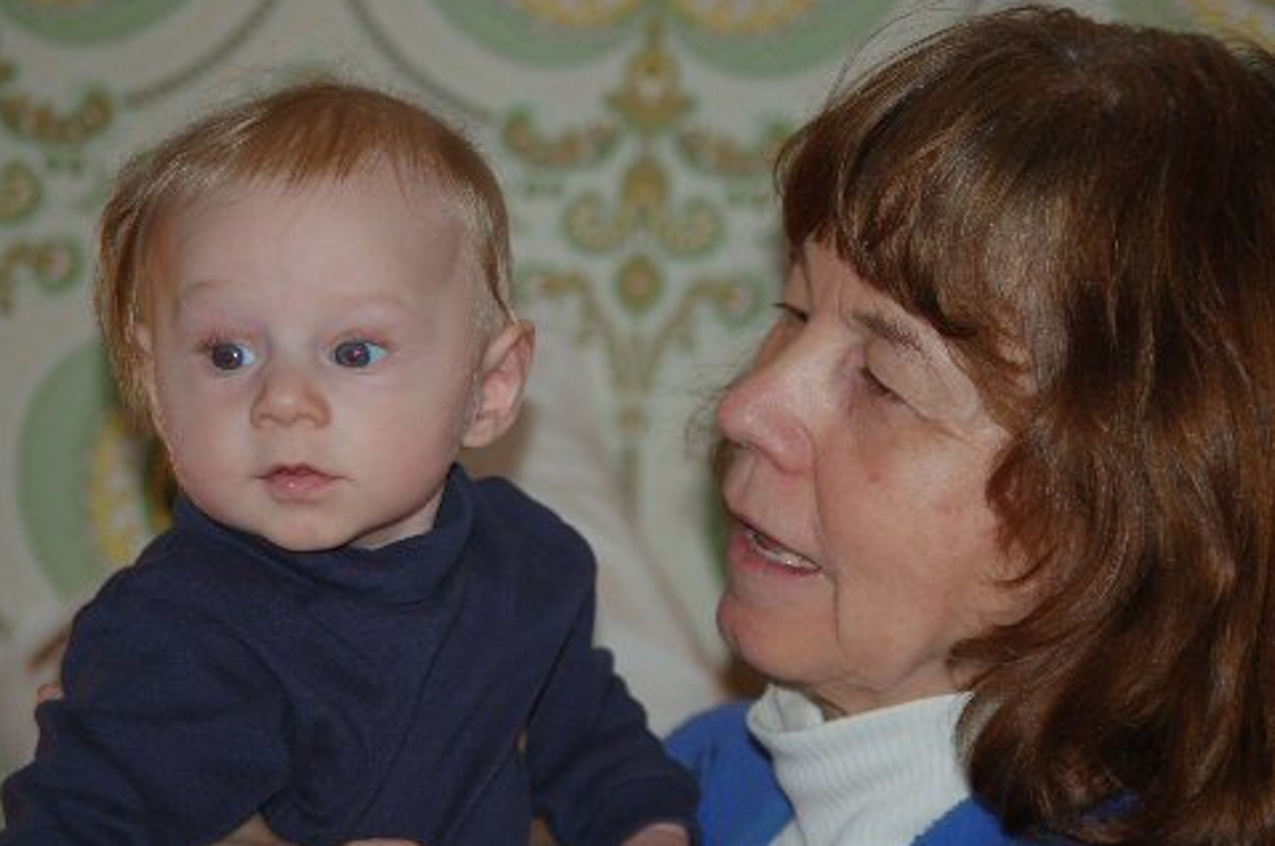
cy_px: 423
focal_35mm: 118
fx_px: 4157
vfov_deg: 11.6
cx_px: 639
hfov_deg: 17.4
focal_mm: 75
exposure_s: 1/60
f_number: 4.2
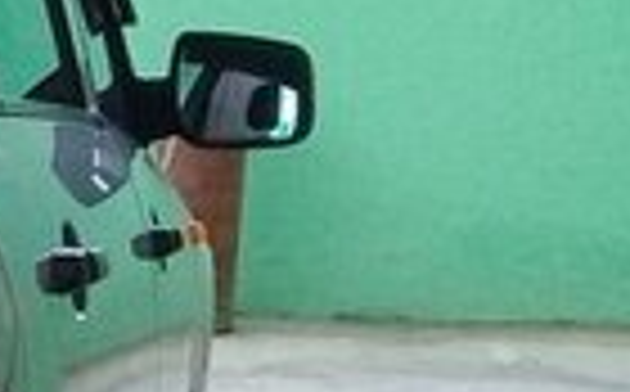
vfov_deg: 8.3
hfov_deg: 11.5
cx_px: -819
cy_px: 556
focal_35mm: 155
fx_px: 2657
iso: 64
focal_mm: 3.3
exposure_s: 1/100
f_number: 2.2
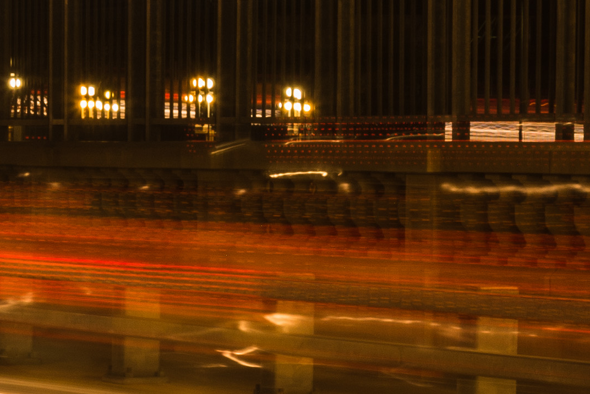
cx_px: -34
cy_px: 291
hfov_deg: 6.8
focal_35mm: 302
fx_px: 4952
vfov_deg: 4.6
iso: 100
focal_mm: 44
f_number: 16
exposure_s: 30
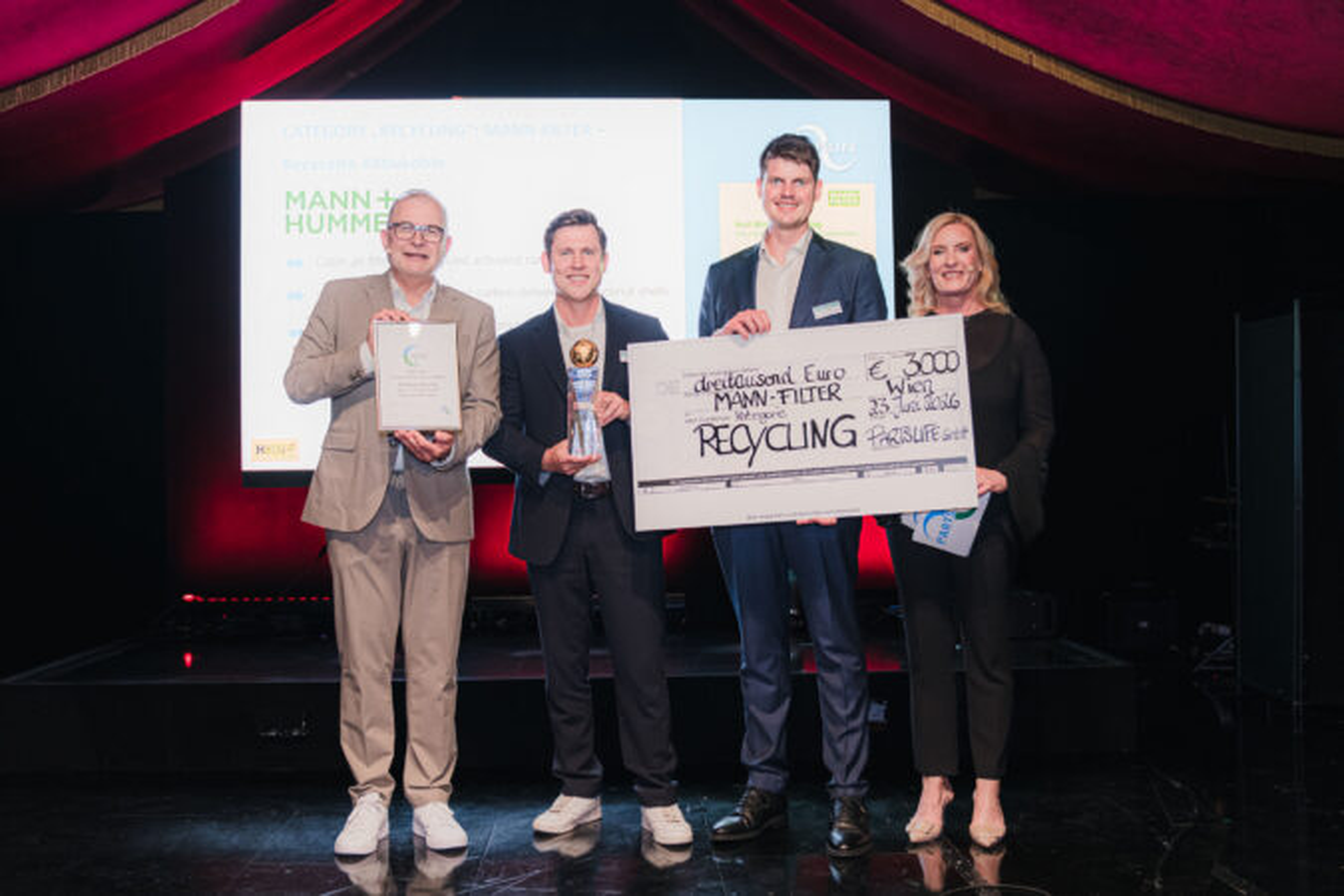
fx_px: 1403
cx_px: 671
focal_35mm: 38
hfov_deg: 51.2
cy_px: 435
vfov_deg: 35.4
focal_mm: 29
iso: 500
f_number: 2.8
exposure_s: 1/80
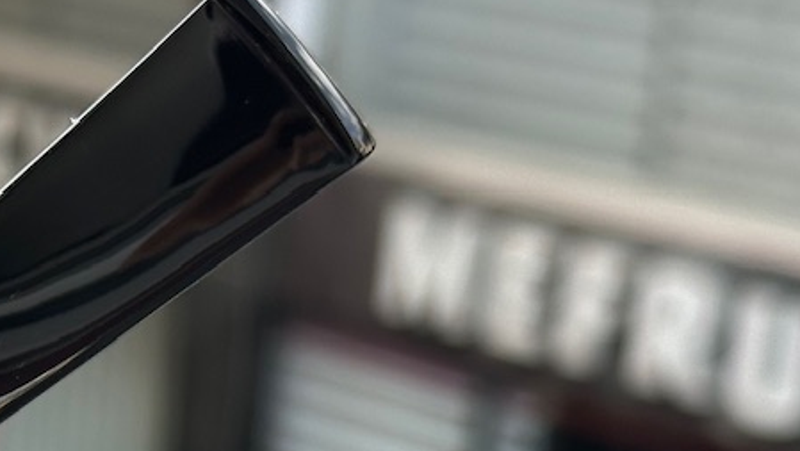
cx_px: -306
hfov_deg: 13.8
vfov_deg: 8.1
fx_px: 3162
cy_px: 549
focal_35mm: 149
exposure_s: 1/499
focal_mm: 6.86
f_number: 1.78
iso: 64
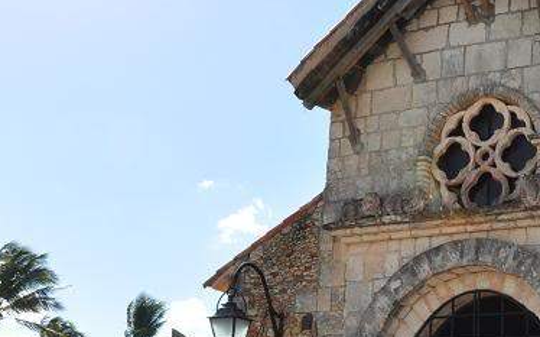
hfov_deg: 27.8
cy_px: 274
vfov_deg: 18.1
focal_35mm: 71
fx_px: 1044
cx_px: 499
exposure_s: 1/160
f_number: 13
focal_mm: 18
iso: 200
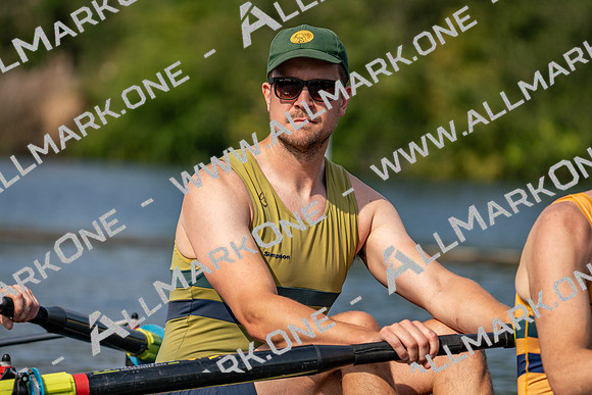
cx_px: 296
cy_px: 198
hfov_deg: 6.8
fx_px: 4984
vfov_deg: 4.5
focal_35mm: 303
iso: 200
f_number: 6.3
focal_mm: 303
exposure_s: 1/1600
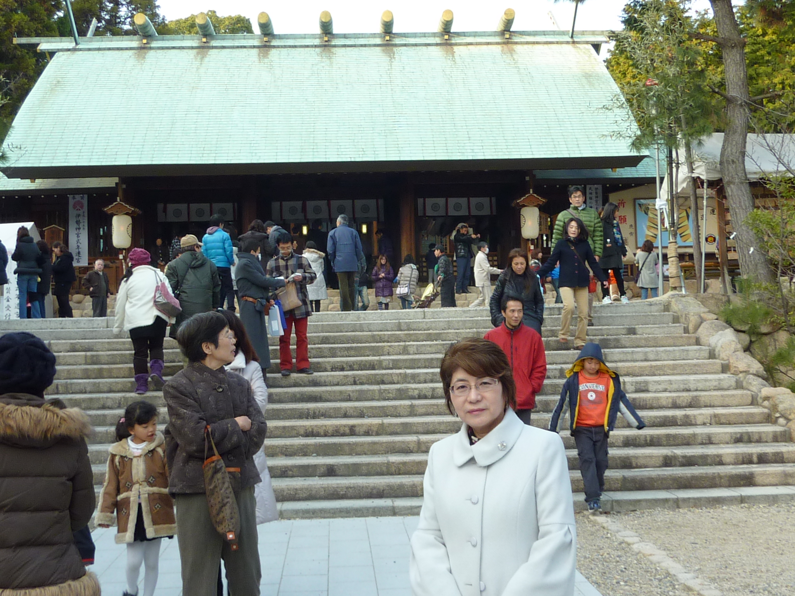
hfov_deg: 39.7
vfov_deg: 30.3
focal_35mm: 48
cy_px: 298
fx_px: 1102
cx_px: 398
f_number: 3.3
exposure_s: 1/100
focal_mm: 4.4
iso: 80
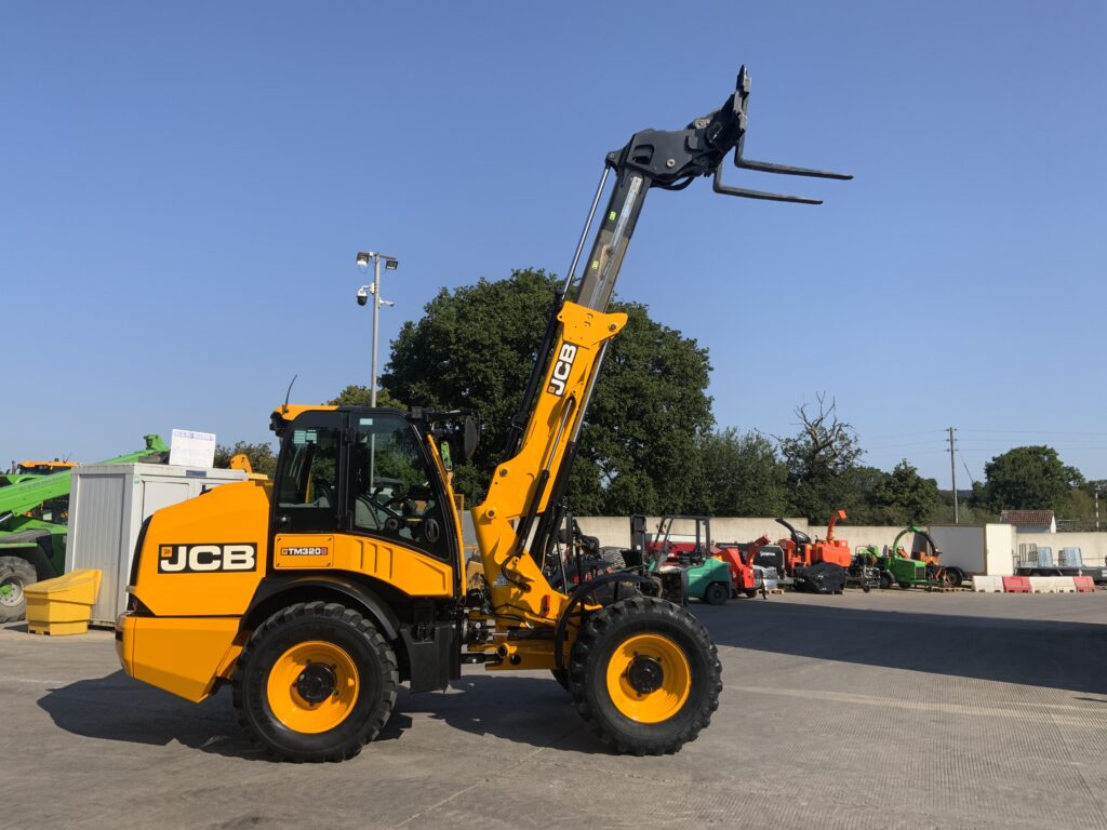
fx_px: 927
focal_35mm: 29
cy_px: 415
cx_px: 554
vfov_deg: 48.2
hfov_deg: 61.7
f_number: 1.8
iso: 16
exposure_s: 1/1984
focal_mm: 3
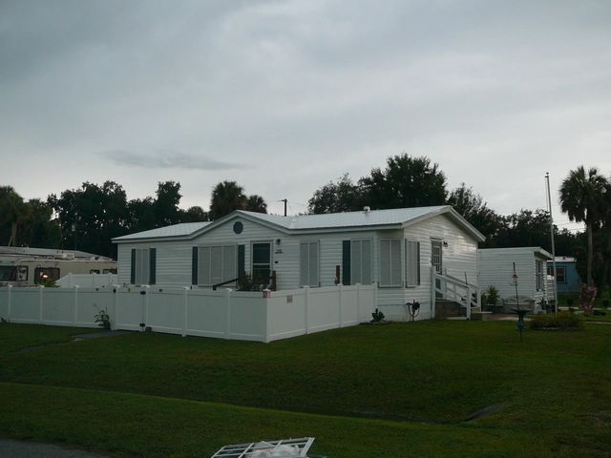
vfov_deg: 40.7
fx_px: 618
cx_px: 306
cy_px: 229
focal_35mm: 35
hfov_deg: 52.6
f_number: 2.8
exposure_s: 1/125
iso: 80
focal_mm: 5.2
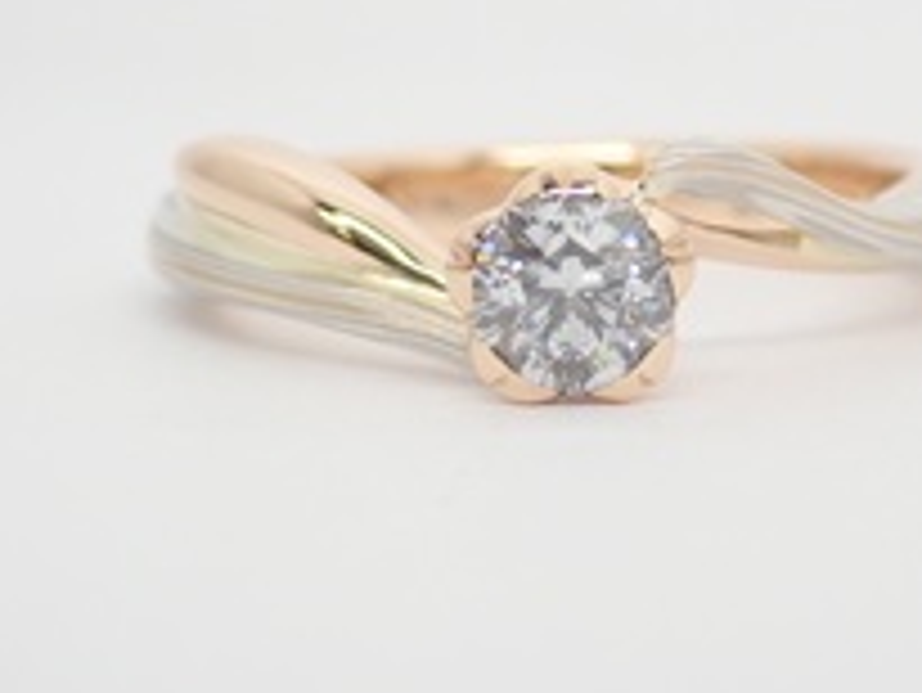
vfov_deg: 8.3
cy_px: 281
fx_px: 4797
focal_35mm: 180
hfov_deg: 11.0
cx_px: 562
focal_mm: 14.62
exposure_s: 1/100
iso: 200
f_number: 4.3
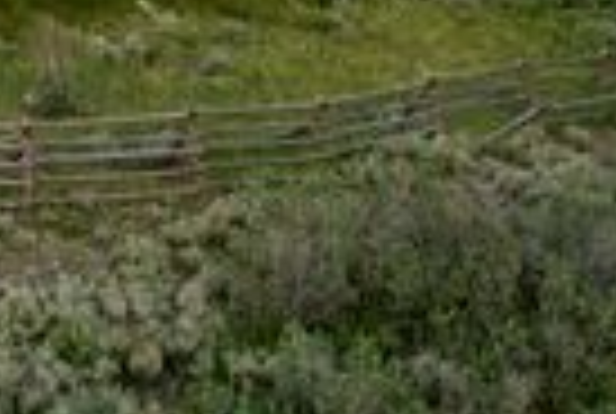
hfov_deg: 23.6
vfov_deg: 15.3
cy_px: -272
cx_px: -81
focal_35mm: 80
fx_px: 1372
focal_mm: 8.38
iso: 110
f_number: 2.8
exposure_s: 1/125
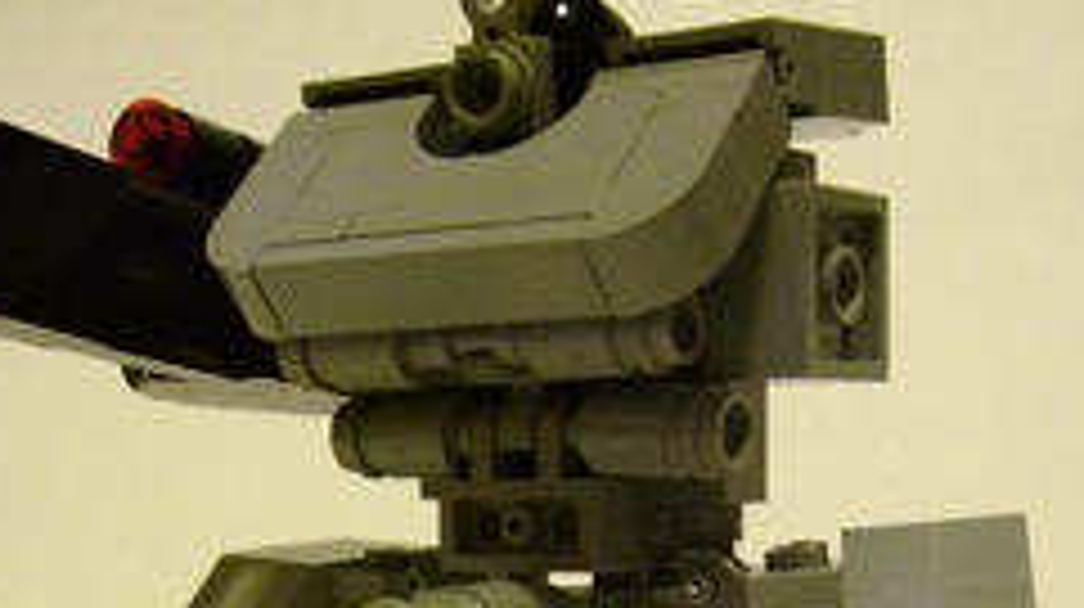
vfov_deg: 14.3
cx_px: 452
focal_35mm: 82
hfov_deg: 25.9
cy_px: 716
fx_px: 2355
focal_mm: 5.6
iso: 160
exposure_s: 1/8
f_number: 2.7
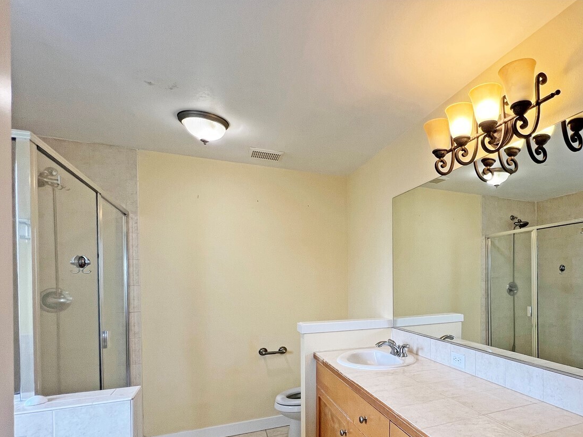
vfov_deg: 65.2
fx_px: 320
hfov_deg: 80.8
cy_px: 318
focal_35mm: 19
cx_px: 404
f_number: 1.8
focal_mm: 1.57
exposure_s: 1/120
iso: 100
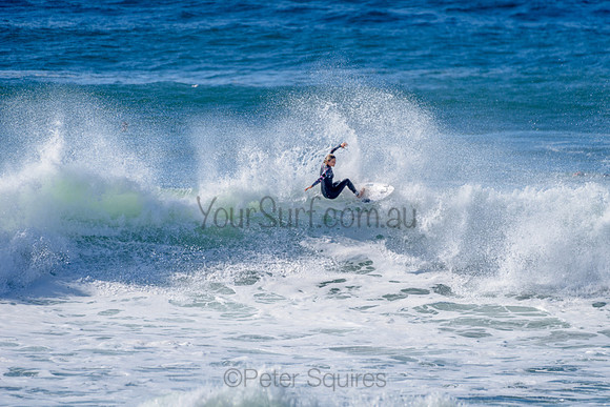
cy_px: 186
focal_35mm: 553
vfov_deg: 2.5
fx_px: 9377
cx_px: 335
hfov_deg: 3.7
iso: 140
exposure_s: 1/2000
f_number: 5.6
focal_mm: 500
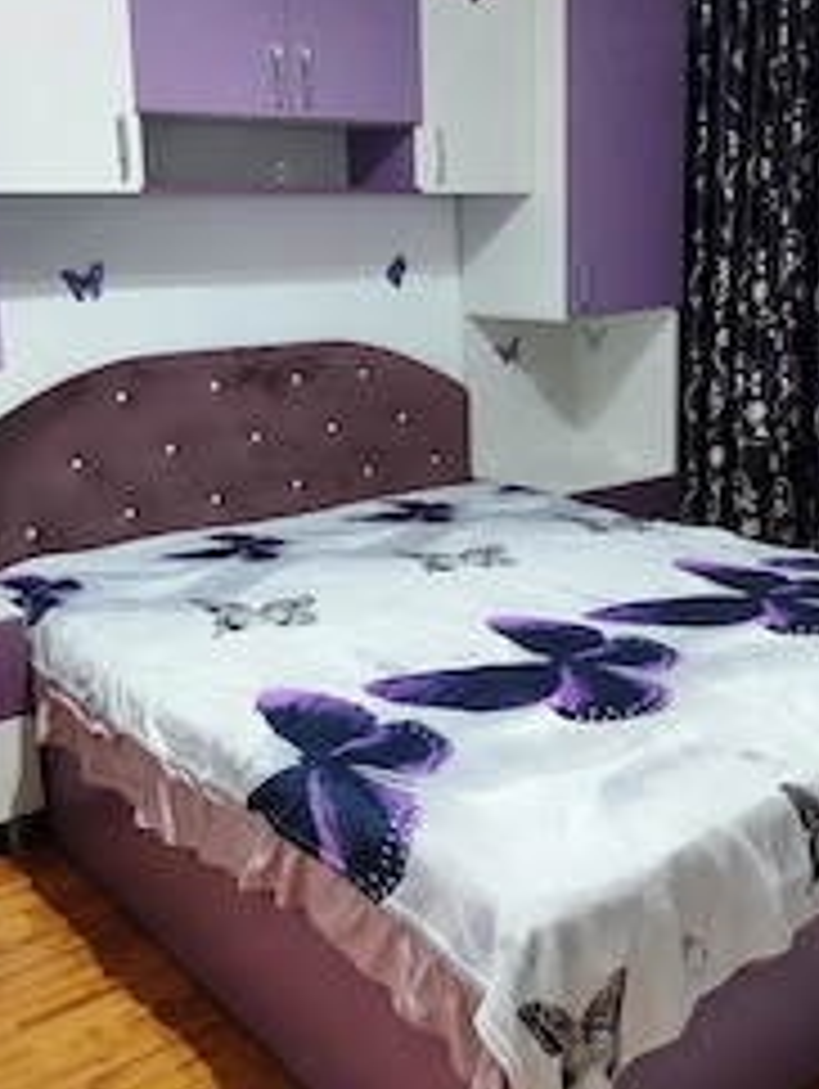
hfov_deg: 37.7
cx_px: 454
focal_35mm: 38
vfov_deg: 48.8
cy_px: 482
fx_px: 1197
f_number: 1.88
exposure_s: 1/50
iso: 1422
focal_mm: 5.59
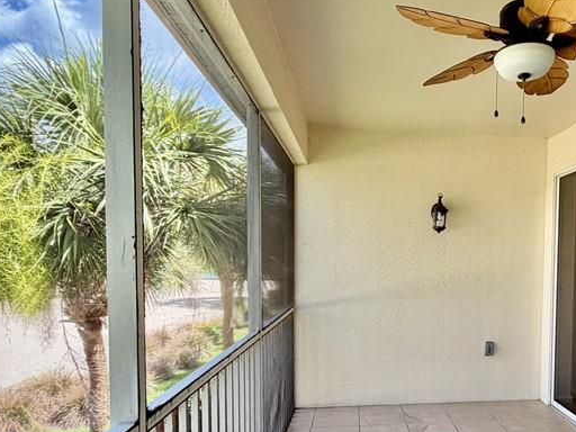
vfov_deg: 49.0
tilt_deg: -2.1
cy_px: 281
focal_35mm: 28
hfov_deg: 60.7
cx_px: 417
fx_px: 466
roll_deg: -0.8
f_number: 2.2
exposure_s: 1/176
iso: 50
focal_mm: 2.22
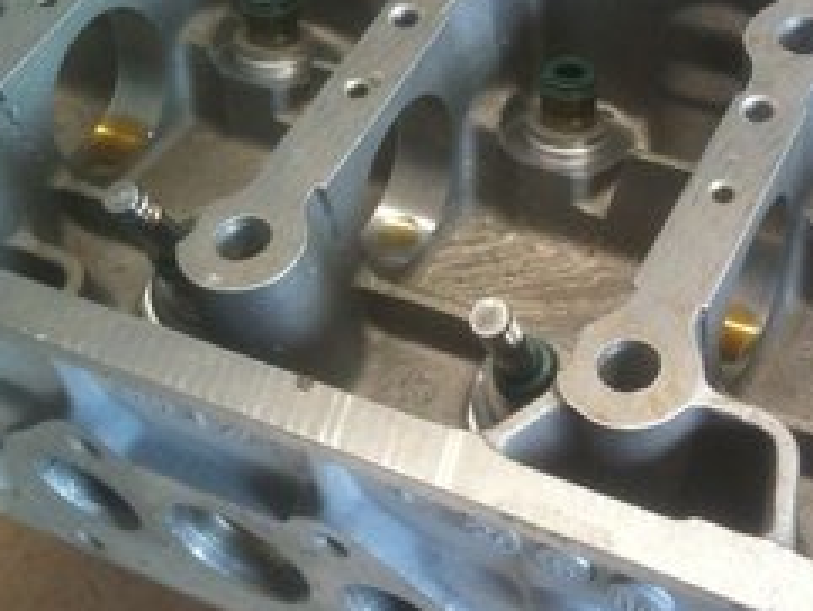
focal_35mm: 58
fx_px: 1363
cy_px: 280
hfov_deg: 32.8
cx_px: 567
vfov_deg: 25.2
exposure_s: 1/17
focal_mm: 3.85
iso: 100
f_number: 2.8
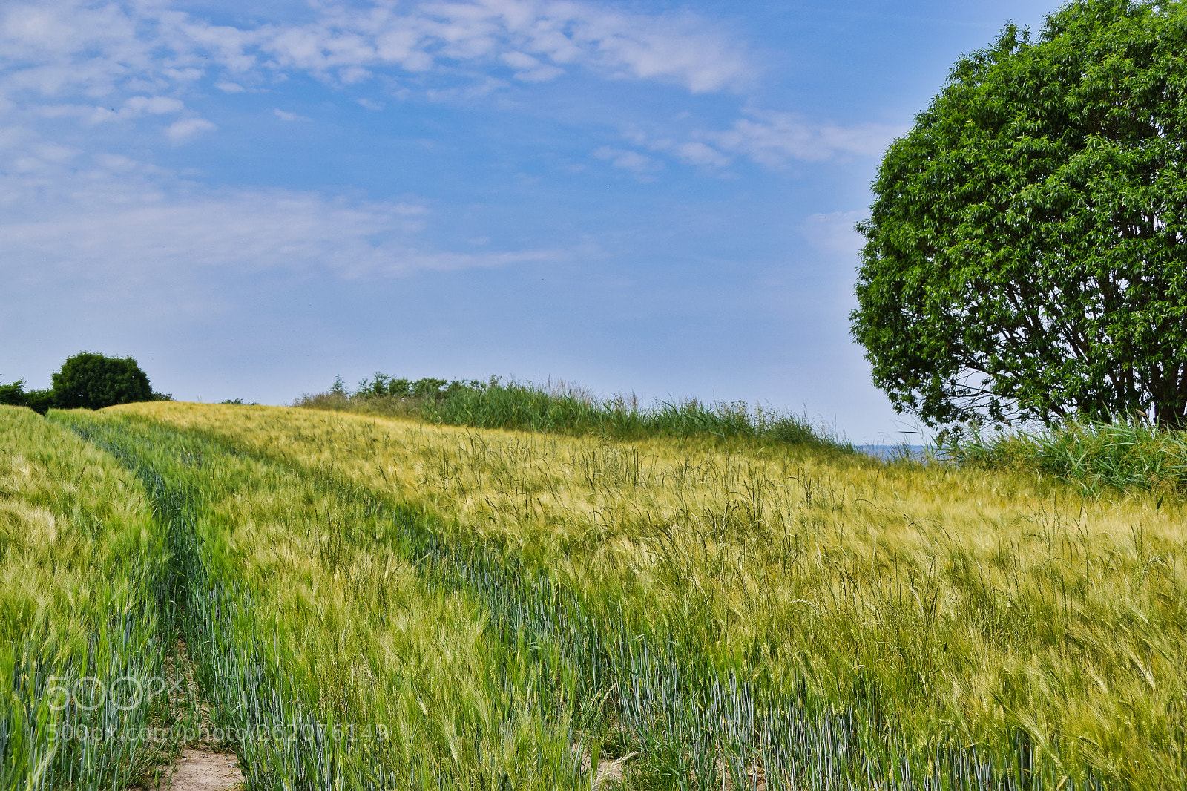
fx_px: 1434
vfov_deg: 30.8
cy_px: 396
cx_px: 594
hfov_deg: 45.0
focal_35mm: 44
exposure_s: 1/1000
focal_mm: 29
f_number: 6.3
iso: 200
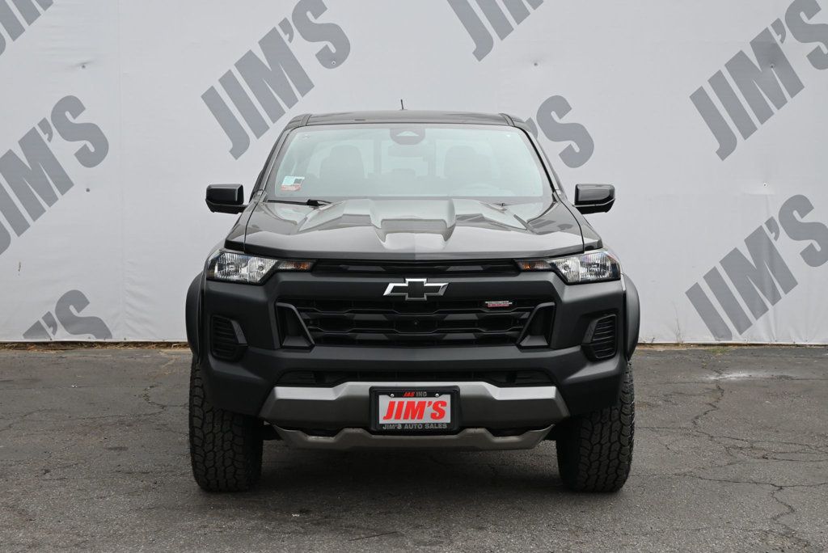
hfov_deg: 35.9
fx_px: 1277
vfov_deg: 24.4
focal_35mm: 56
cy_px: 276
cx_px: 414
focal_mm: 37
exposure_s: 1/250
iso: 220
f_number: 5.3
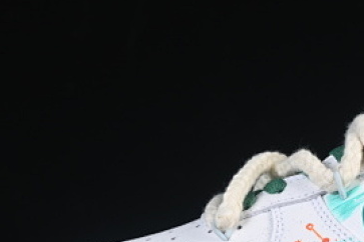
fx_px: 2255
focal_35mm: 223
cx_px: 387
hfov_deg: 9.2
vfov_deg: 6.2
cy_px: 166
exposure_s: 1/80
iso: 160
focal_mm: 50
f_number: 8
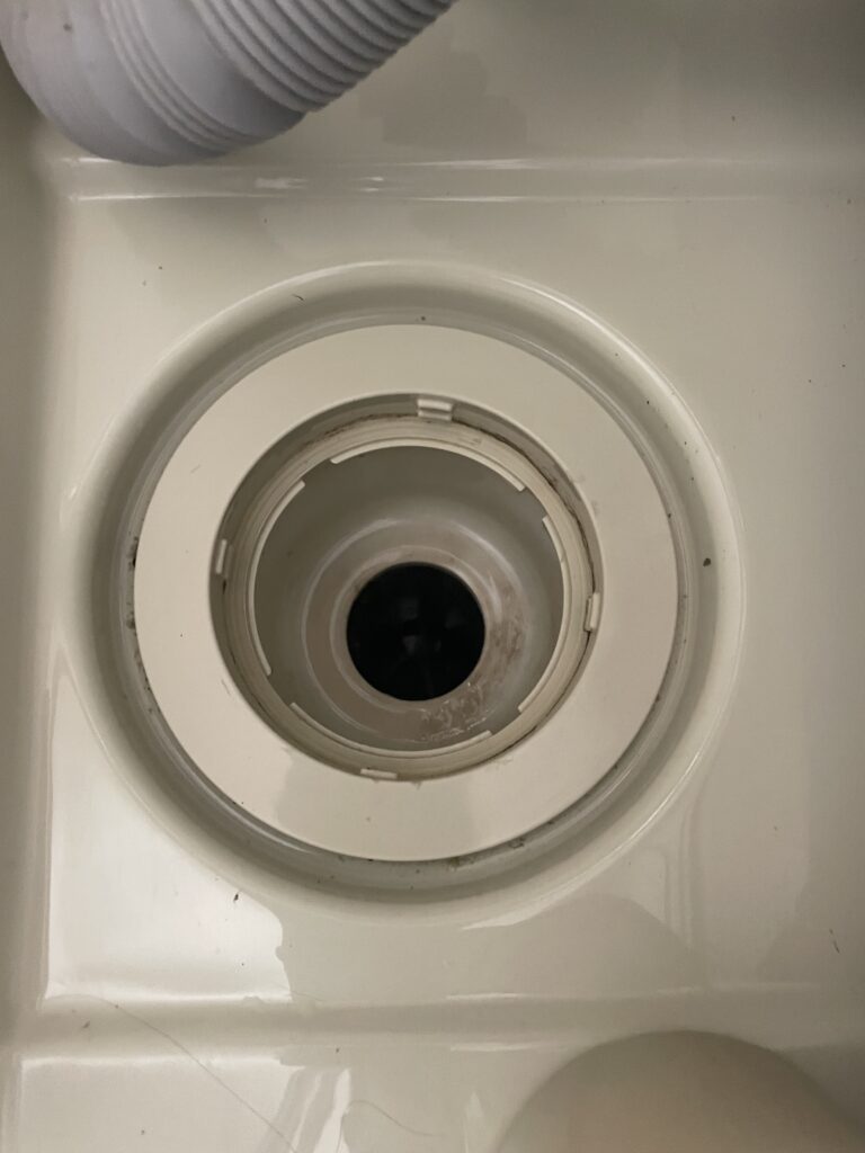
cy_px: 576
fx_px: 866
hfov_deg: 53.1
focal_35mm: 26
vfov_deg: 67.3
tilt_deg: -81.3
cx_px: 432
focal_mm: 4.2
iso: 640
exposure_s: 1/40
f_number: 1.6
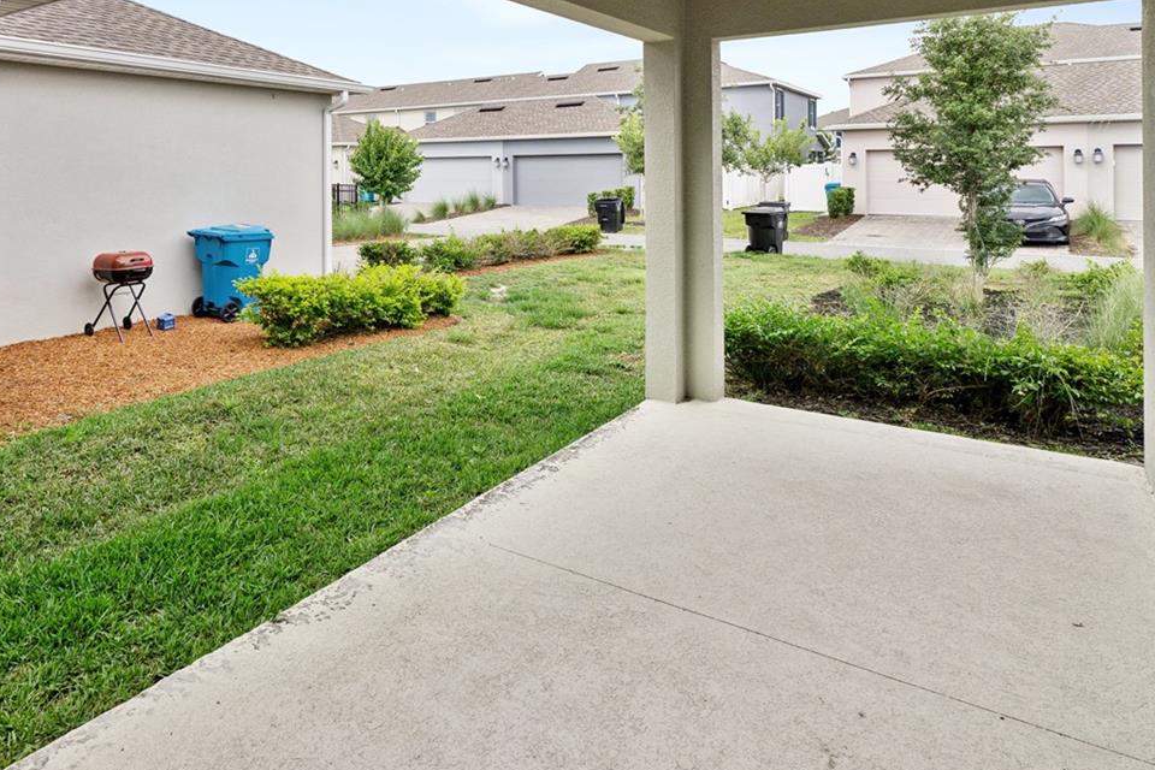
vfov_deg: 48.9
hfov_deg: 69.1
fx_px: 802
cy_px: 178
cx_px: 366
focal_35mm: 25
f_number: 3.5
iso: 200
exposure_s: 1/1250
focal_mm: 10
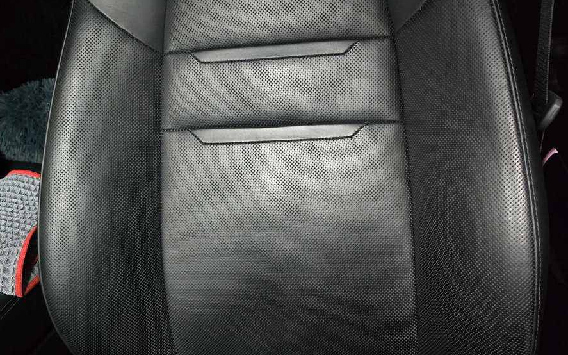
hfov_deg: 58.2
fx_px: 511
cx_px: 283
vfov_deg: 38.3
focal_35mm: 33
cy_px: 187
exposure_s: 1/50
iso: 2000
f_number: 1.7
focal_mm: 6.3
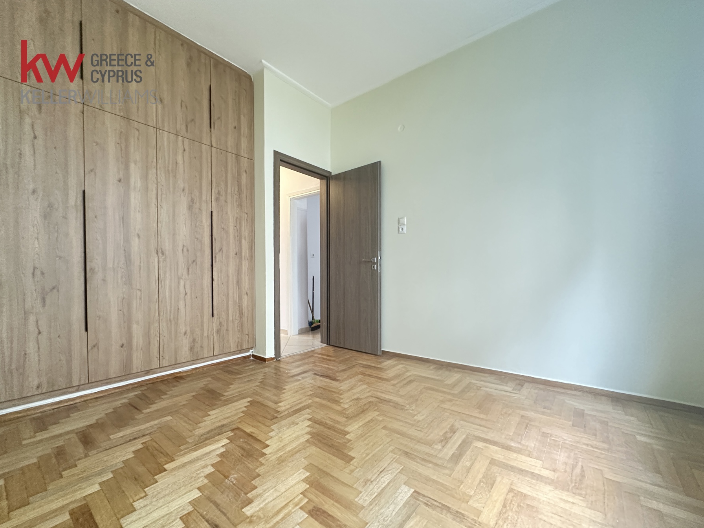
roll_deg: +1.0
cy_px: 278
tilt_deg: -0.7
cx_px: 353
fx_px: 305
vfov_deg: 81.7
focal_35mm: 15
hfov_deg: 98.2
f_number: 2.2
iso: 800
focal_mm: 2.22
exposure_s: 1/60
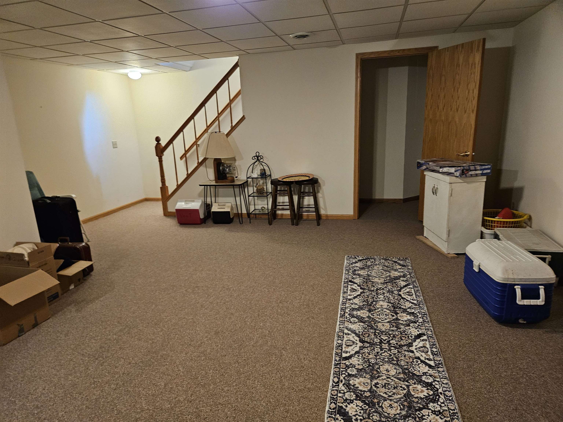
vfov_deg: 58.9
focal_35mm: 23
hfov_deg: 73.9
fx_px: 374
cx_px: 282
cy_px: 211
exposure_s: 1/40
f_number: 1.8
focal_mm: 5.4
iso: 640
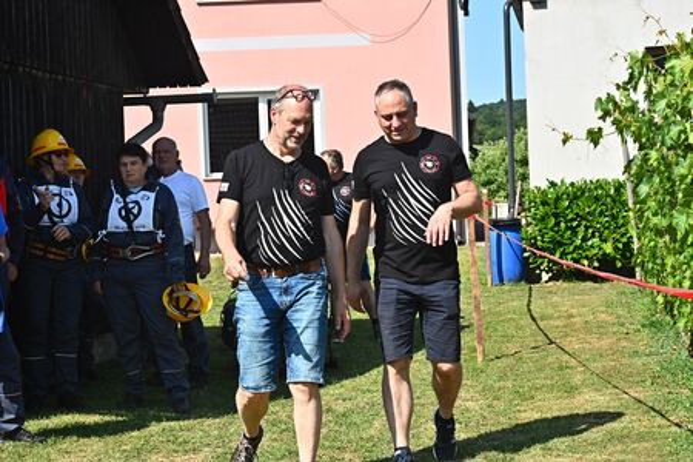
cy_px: 231
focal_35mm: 86
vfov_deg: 15.9
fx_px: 1655
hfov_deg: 23.6
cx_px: 346
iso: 1600
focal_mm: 86
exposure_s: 1/2000
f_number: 11
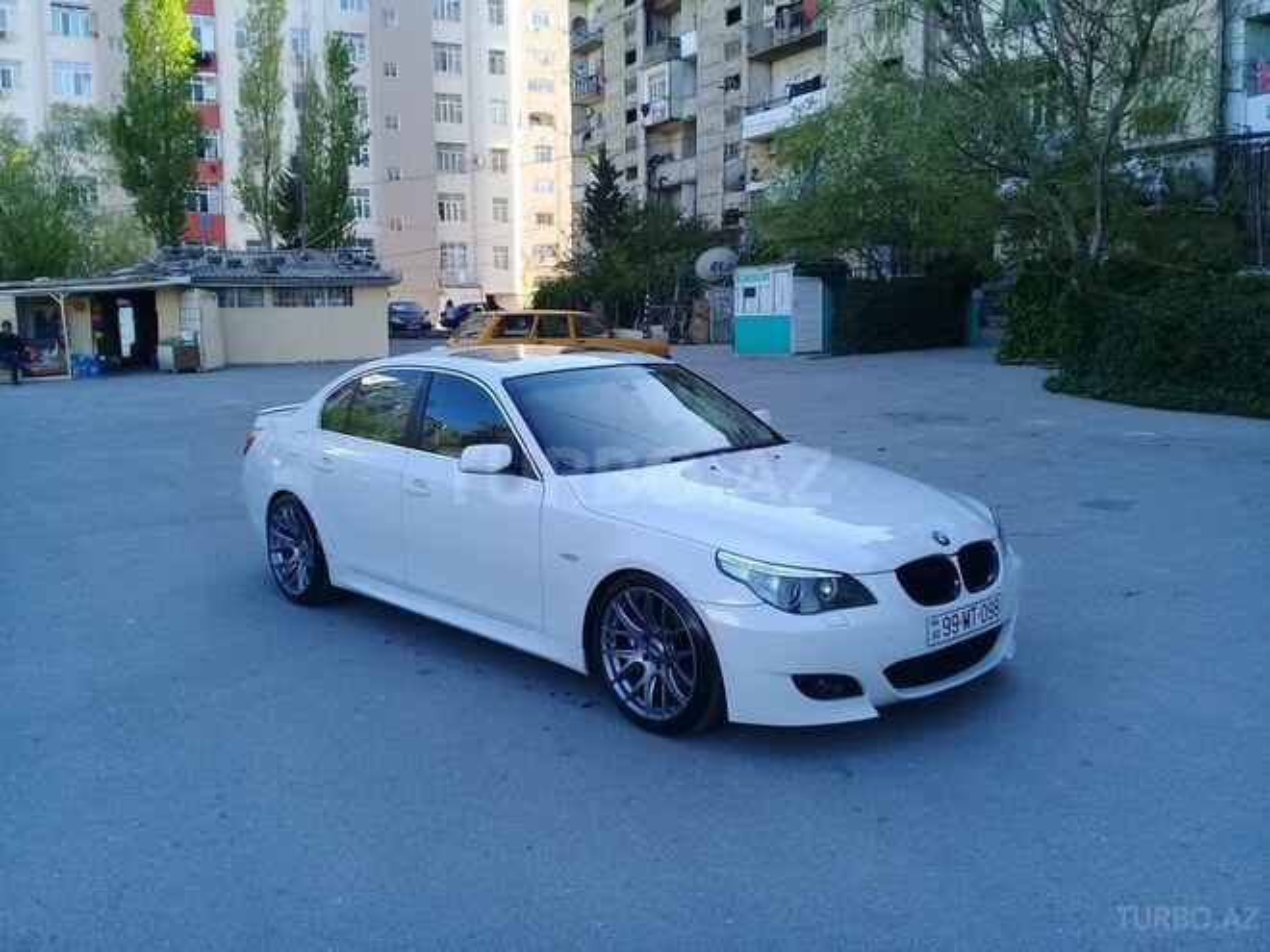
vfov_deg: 45.4
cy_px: 476
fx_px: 1137
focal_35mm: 31
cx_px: 635
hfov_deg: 58.4
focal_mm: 3.3
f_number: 2.2
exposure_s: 1/245
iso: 50
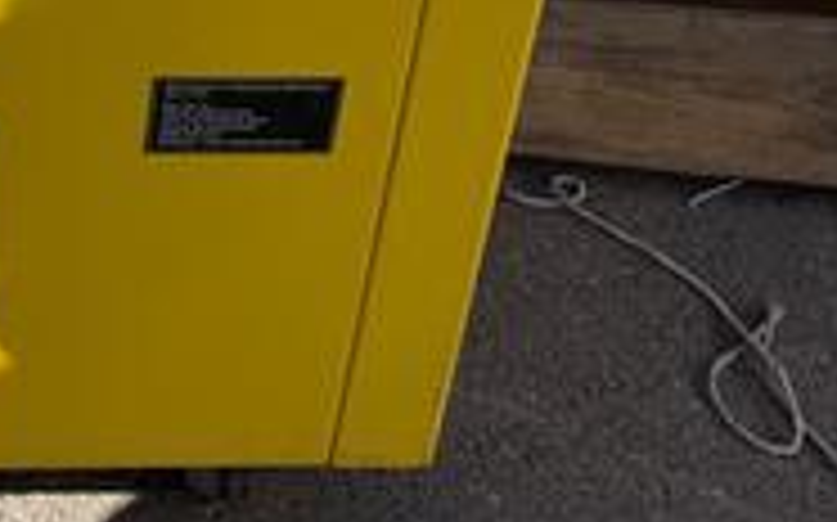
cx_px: -358
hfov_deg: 23.5
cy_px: -261
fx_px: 1664
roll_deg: +1.6
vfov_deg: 16.3
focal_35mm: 73
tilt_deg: -24.4
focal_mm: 6.76
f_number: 1.78
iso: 80
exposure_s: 1/3021
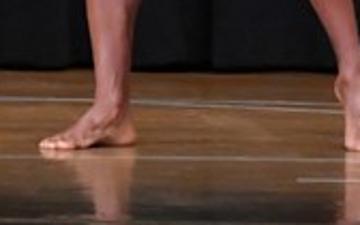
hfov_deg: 2.0
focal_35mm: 1060
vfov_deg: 1.2
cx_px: -331
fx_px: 10400
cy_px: -306
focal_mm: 150
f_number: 5.6
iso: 8000
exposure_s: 1/400
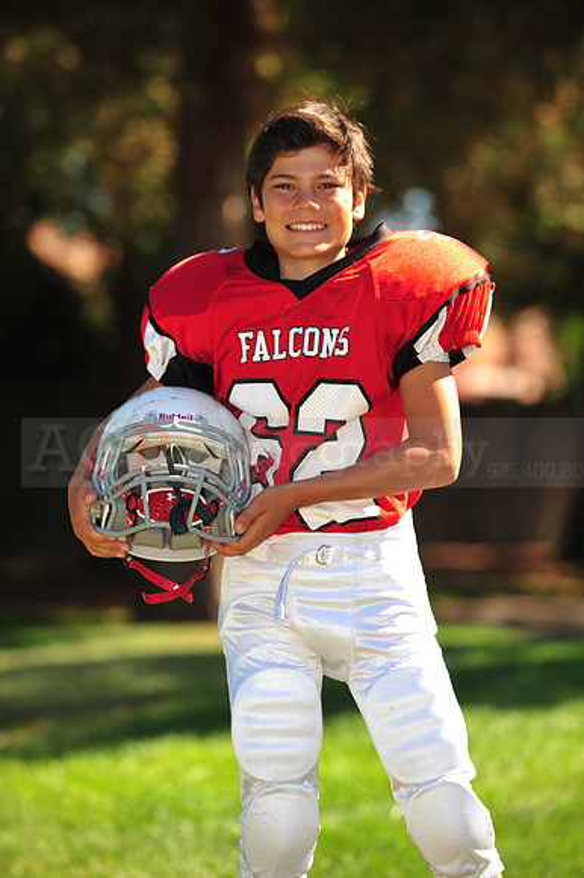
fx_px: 4872
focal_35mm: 200
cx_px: 292
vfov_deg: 10.3
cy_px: 439
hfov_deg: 6.9
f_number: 4.5
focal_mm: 200
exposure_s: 1/400
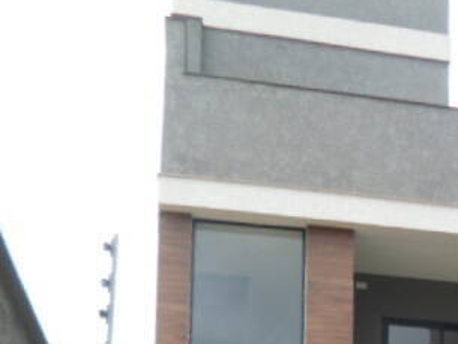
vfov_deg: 15.8
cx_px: 577
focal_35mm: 84
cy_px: 557
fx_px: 1112
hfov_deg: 21.3
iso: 80
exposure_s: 1/350
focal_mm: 4.5
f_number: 2.5
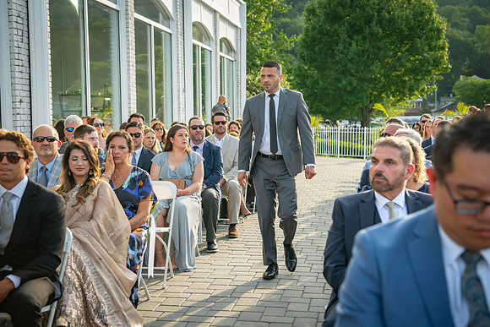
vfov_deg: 24.3
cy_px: 160
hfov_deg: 35.8
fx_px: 759
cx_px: 244
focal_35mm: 56
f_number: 4
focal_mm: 52
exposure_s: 1/1600
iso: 800
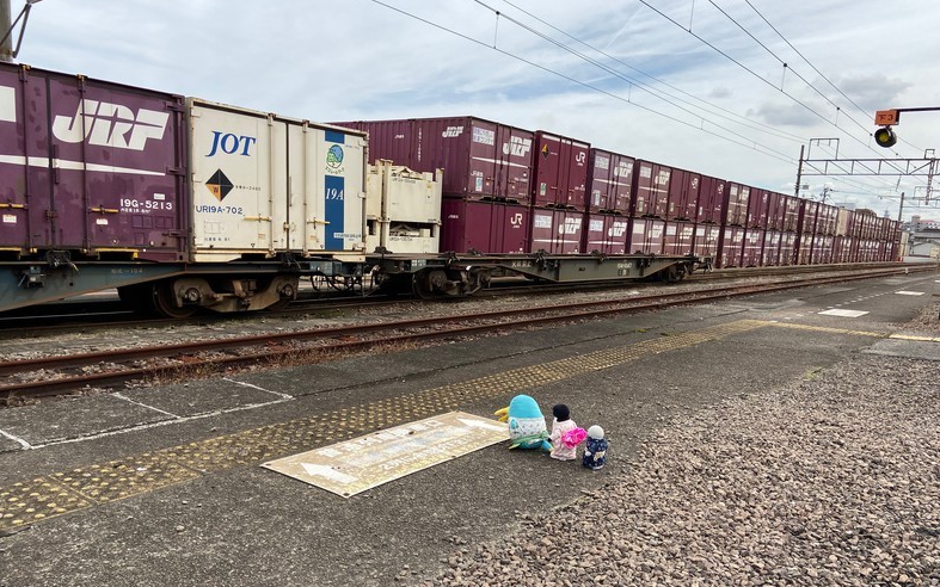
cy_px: 341
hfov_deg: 66.5
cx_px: 474
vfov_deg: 44.4
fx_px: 717
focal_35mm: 28
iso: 32
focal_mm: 4.25
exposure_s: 1/2415
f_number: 1.8
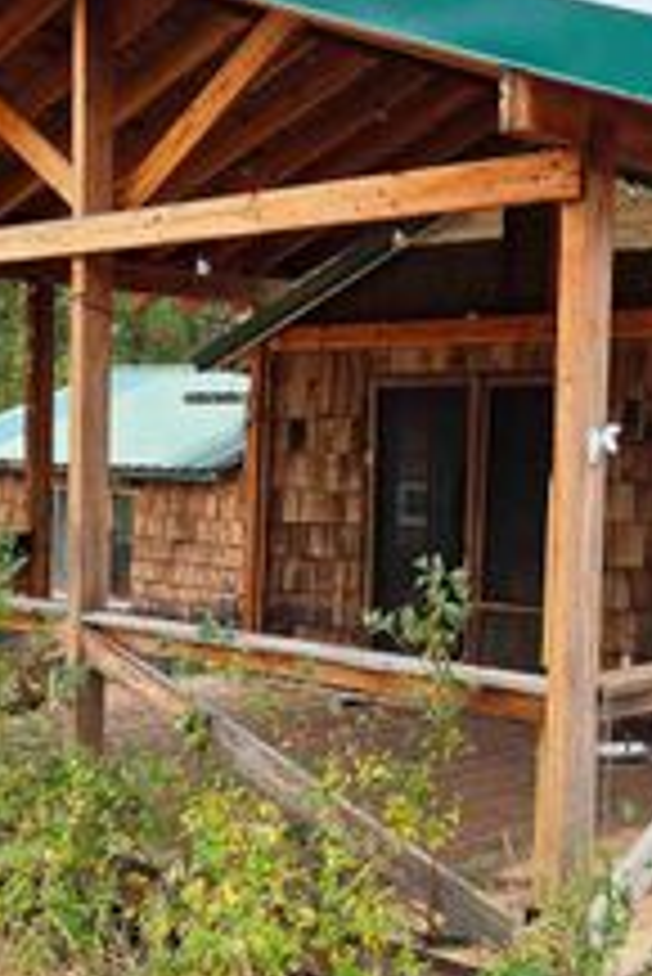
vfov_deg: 36.2
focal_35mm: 55
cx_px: 400
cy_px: 551
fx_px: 1492
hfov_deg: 24.6
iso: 80
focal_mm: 5.4
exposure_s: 1/2043
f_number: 1.8
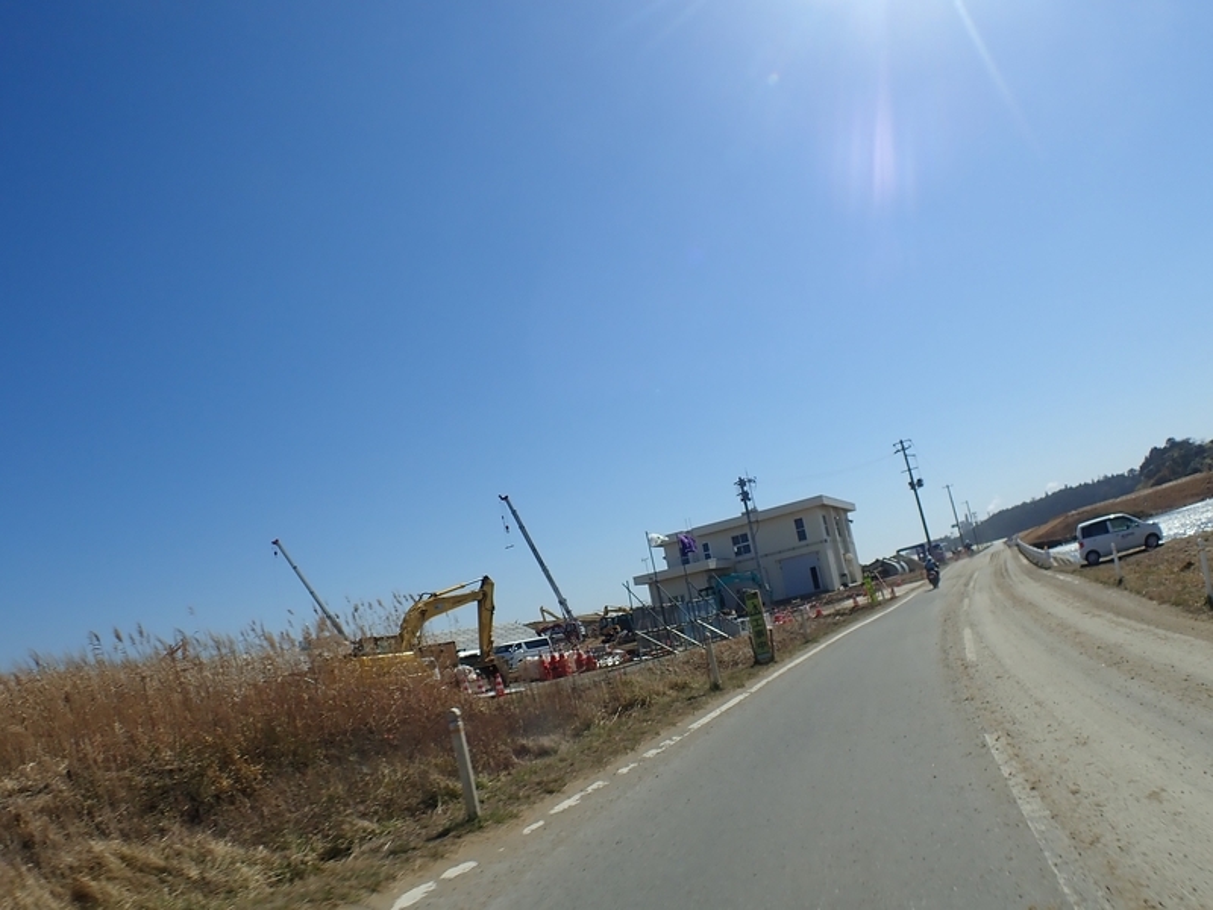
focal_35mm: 30
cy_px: 455
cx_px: 606
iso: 100
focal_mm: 5.5
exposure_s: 1/320
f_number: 9
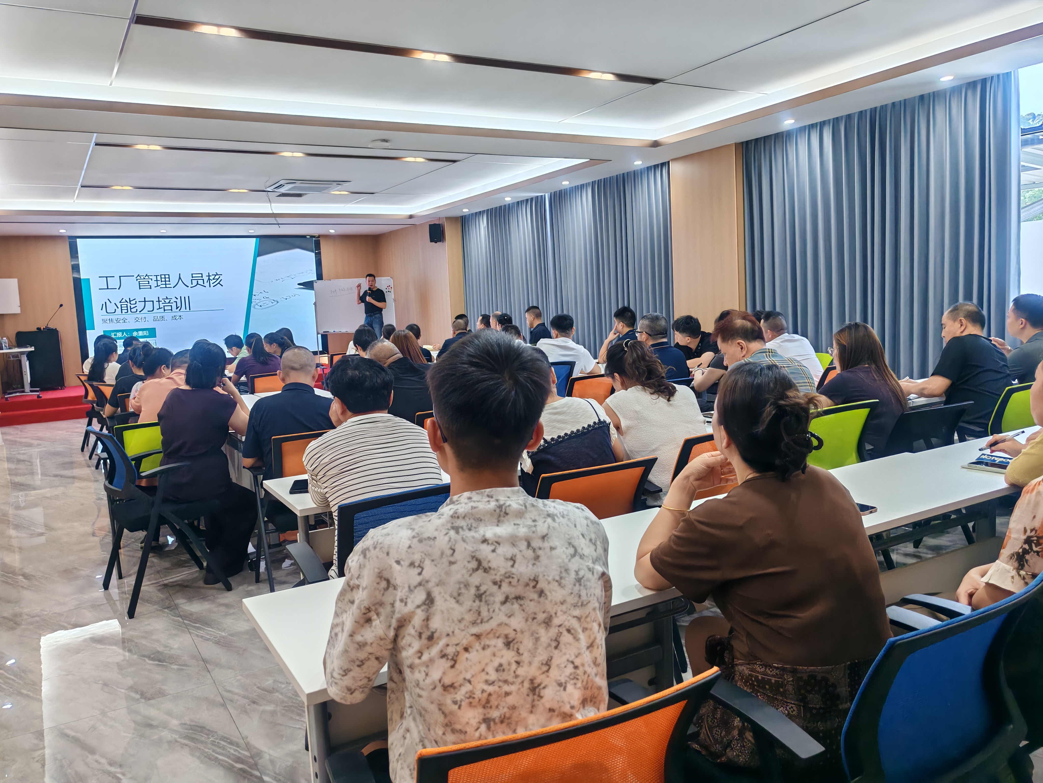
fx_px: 814
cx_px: 522
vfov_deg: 51.4
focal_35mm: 27
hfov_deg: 65.3
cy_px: 392
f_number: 1.95
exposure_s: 1/100
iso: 160
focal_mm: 5.52
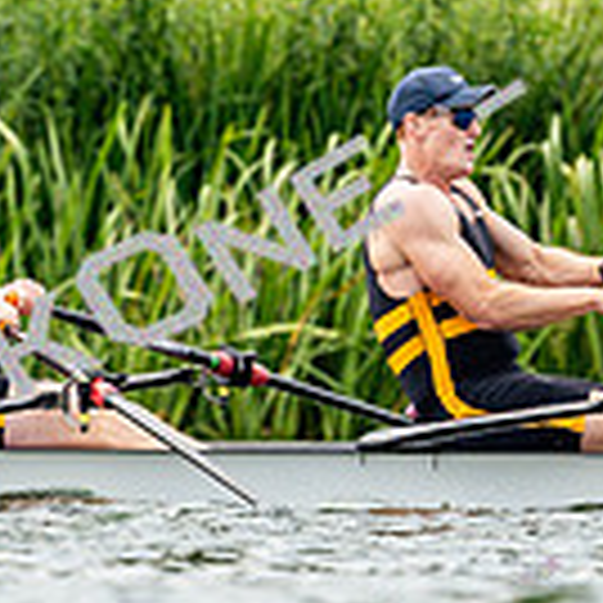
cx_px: 270
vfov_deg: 0.8
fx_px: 43654
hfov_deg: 0.8
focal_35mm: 2215
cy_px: 124
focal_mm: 600
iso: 500
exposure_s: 1/2000
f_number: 6.3
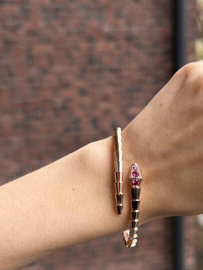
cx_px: 124
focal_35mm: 34
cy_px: 174
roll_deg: +1.9
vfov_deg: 53.2
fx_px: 266
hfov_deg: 41.6
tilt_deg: -17.9
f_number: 1.78
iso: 64
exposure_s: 1/121
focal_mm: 6.76
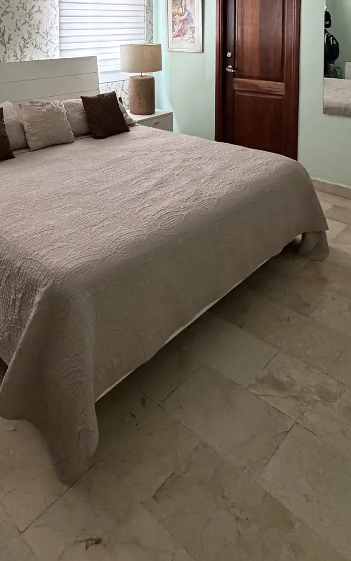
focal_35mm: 29
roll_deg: -0.1
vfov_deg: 56.2
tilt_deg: -4.3
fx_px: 444
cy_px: 60
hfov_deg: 42.6
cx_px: 121
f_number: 2.2
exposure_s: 1/60
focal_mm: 2.22
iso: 500
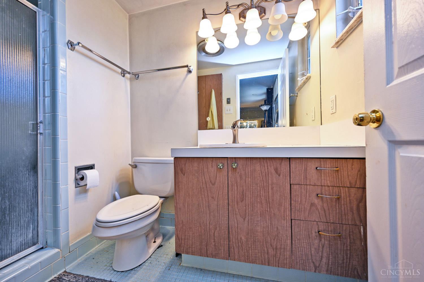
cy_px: 141
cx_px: 212
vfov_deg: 81.2
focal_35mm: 14
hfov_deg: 104.3
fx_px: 165
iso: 250
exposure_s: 1/60
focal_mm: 14
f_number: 4
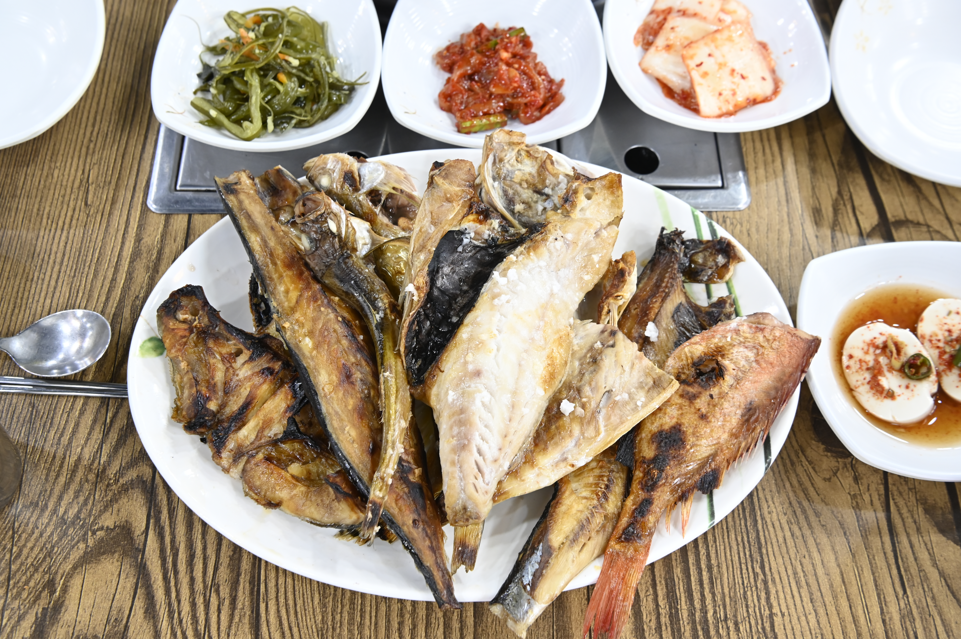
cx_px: 480
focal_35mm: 38
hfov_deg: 50.7
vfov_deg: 35.0
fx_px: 1014
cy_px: 320
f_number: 8
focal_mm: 38
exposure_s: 1/60
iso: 1600
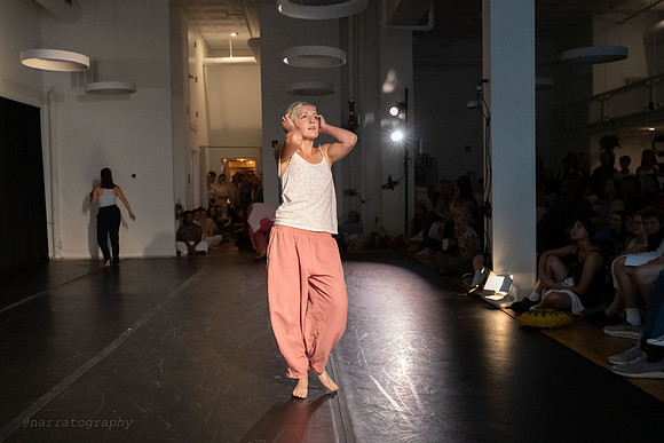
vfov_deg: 35.1
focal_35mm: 38
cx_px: 332
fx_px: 701
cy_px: 222
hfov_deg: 50.7
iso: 6400
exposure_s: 1/400
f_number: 4
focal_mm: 38
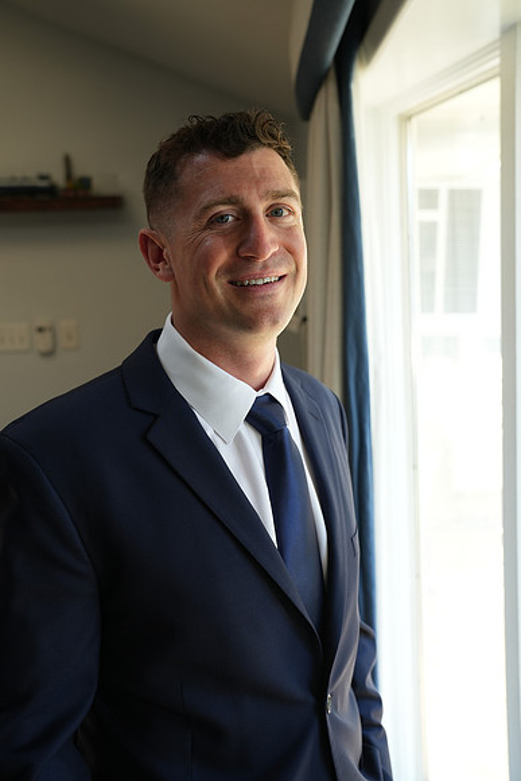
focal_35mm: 38
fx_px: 824
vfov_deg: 50.7
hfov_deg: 35.1
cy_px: 390
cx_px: 260
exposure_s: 1/200
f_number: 4
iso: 640
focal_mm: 38
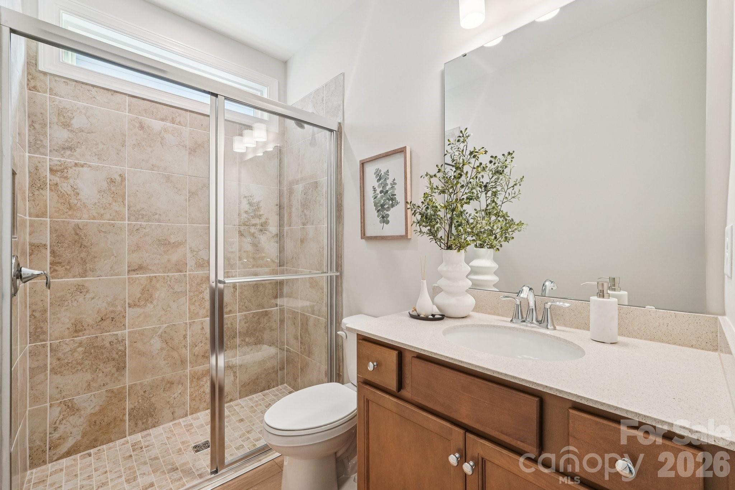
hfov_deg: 100.4
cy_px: 245
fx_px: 306
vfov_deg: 77.3
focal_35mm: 15
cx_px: 368
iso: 400
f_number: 8
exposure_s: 1/10
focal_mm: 10
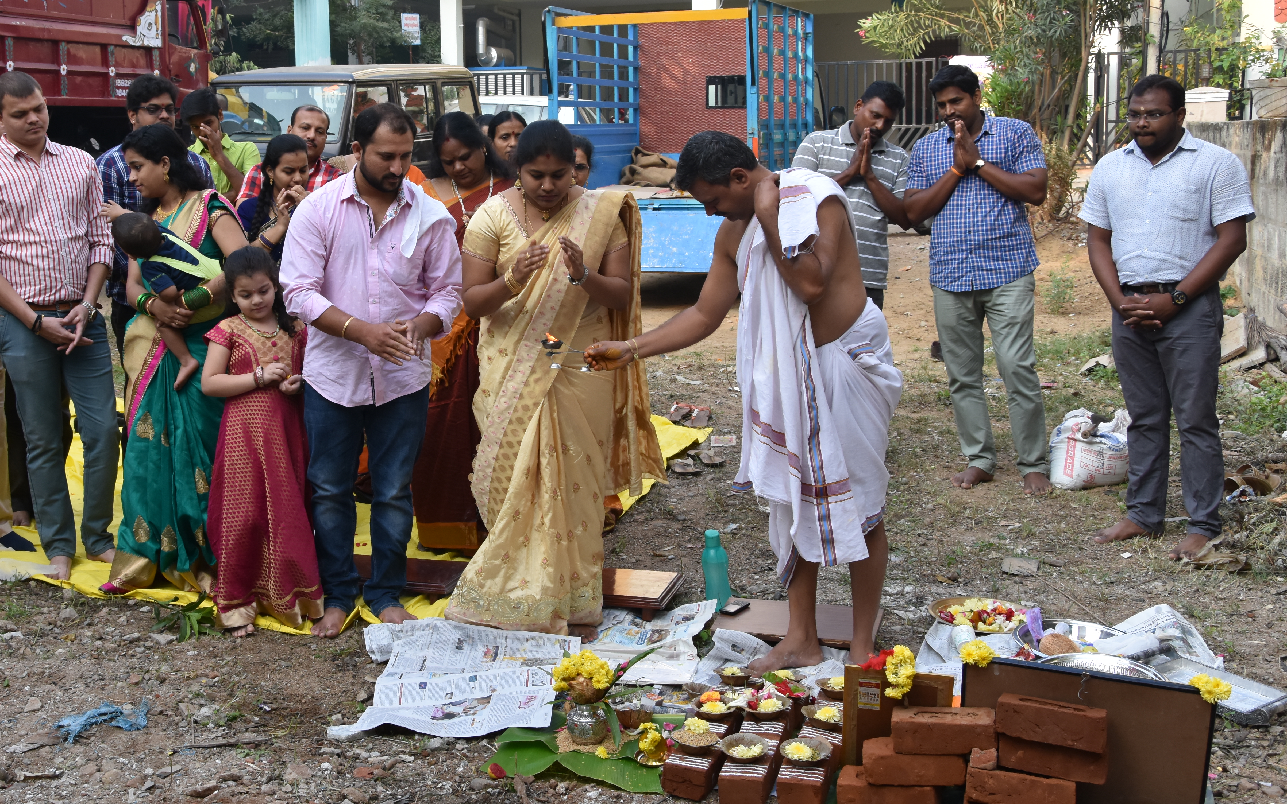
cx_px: 499
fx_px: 1671
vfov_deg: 27.0
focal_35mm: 48
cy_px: 325
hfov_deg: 41.9
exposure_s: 1/250
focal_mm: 25
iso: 640
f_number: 8
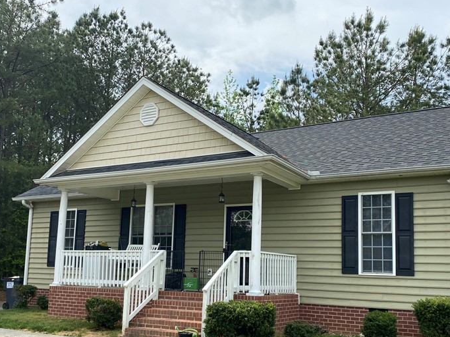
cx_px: 223
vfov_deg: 36.6
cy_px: 215
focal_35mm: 39
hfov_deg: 47.9
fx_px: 507
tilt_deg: +6.3
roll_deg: -1.8
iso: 32
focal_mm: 4.25
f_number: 1.8
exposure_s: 1/1727
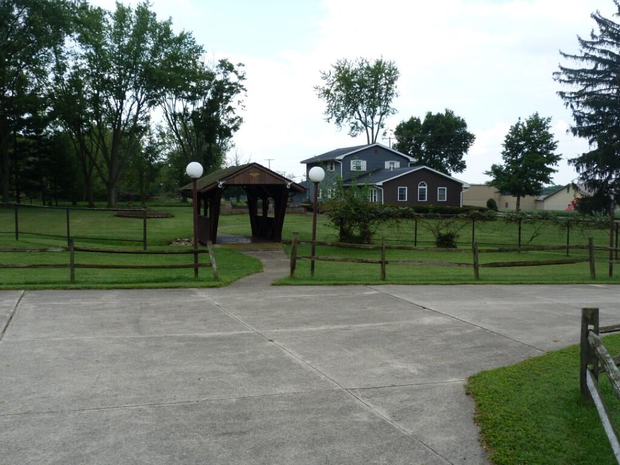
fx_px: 591
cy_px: 232
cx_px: 310
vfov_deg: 42.9
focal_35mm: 33
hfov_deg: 55.4
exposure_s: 1/160
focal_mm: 5.9
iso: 80
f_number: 4
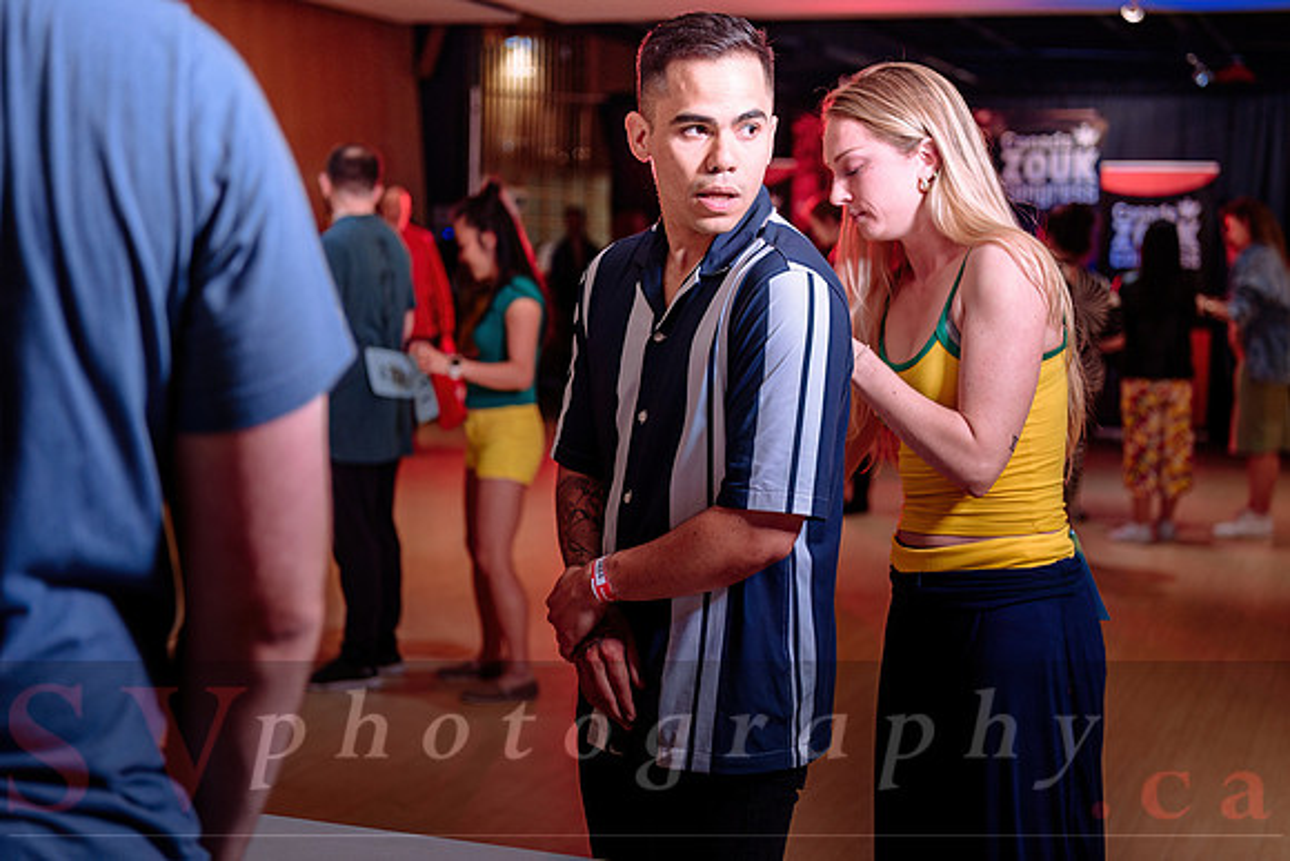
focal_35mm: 58
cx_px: 720
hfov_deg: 34.4
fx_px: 2079
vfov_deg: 23.4
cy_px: 381
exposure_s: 1/100
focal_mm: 52
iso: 400
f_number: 3.2
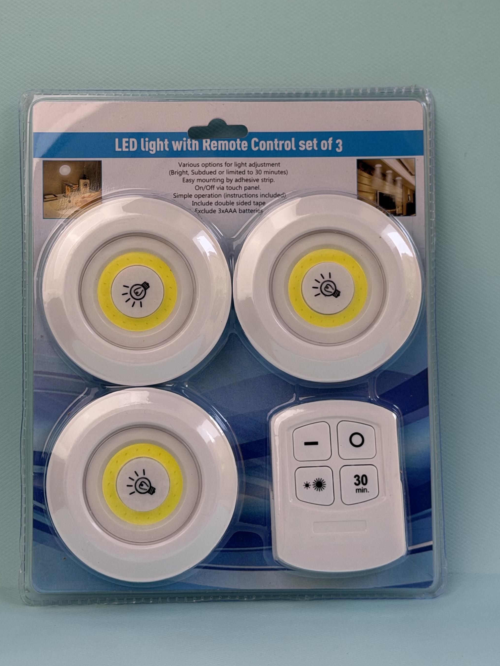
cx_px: 215
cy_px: 260
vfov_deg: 27.3
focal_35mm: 71
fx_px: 1368
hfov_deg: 20.7
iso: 64
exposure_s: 1/606
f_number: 1.78
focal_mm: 6.76
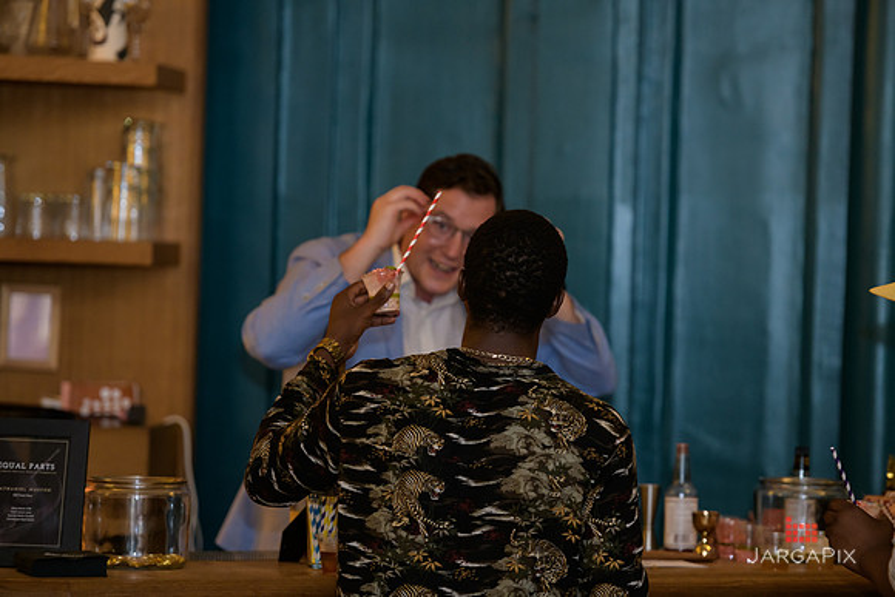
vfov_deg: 7.6
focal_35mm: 180
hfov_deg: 11.4
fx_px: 4476
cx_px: 448
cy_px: 298
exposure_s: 1/125
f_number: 3.2
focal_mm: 180
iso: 1000
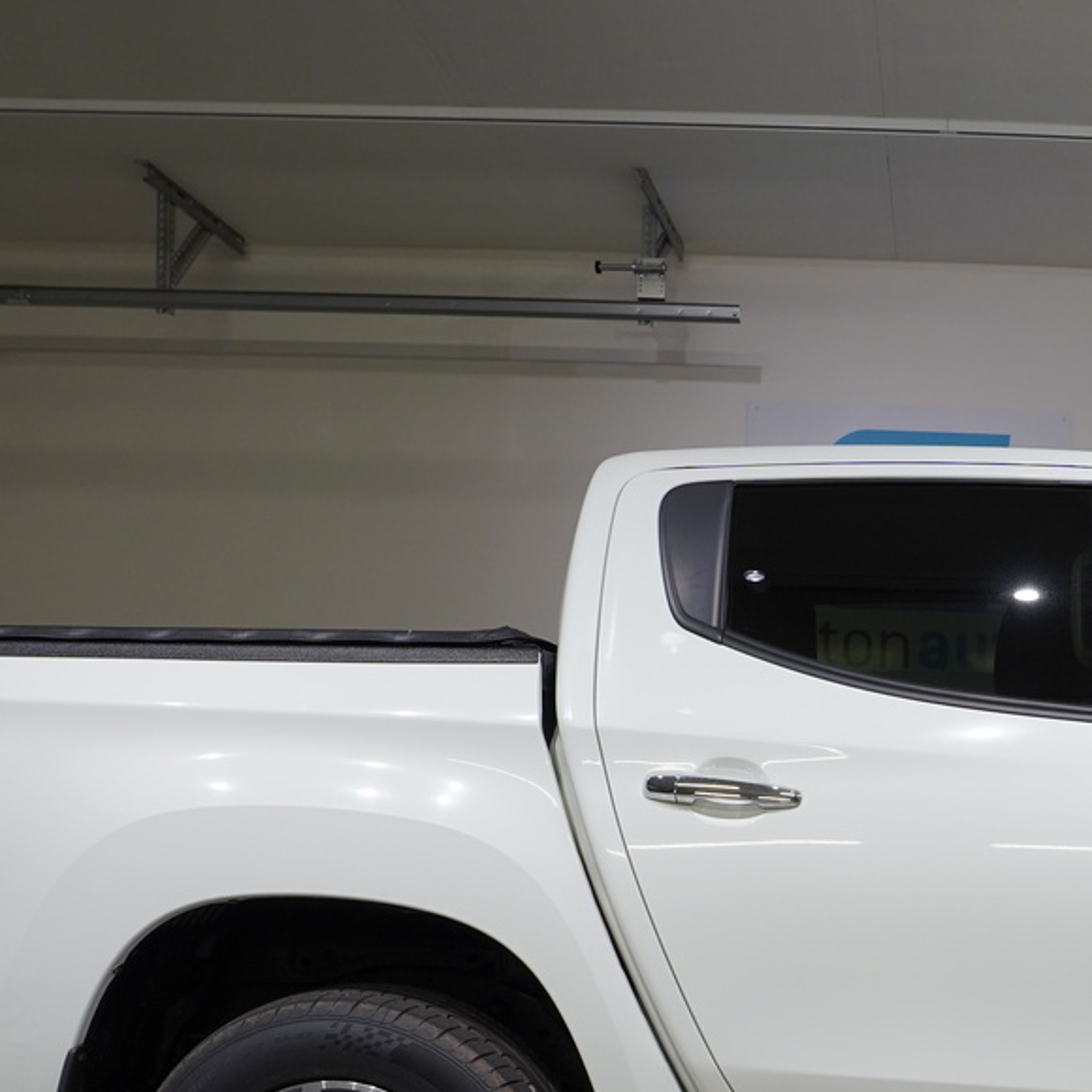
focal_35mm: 38
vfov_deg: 41.8
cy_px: 883
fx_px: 1356
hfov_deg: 40.4
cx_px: 990
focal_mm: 16
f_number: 4
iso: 640
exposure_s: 1/160
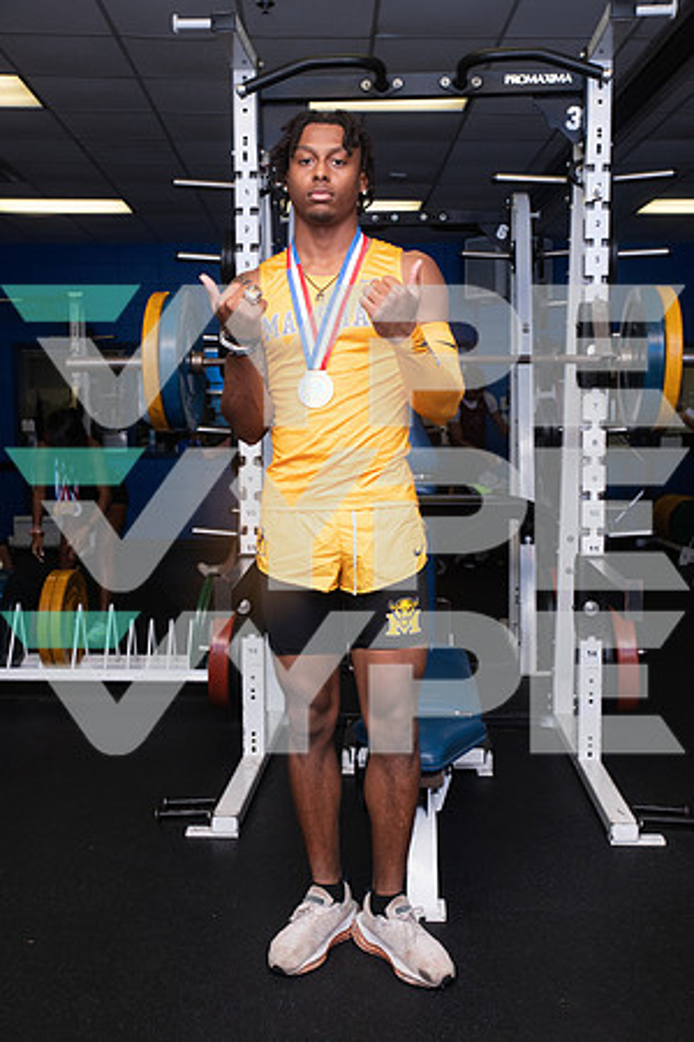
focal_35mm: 38
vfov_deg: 50.7
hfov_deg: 35.1
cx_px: 347
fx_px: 1099
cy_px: 521
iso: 500
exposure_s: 1/400
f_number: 6.3
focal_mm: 38
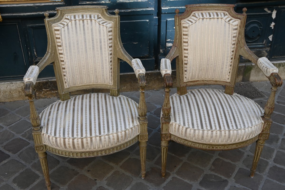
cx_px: 142
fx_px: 297
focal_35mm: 38
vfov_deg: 35.5
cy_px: 95
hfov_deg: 51.3
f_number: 5.6
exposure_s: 1/250
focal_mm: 25
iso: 200
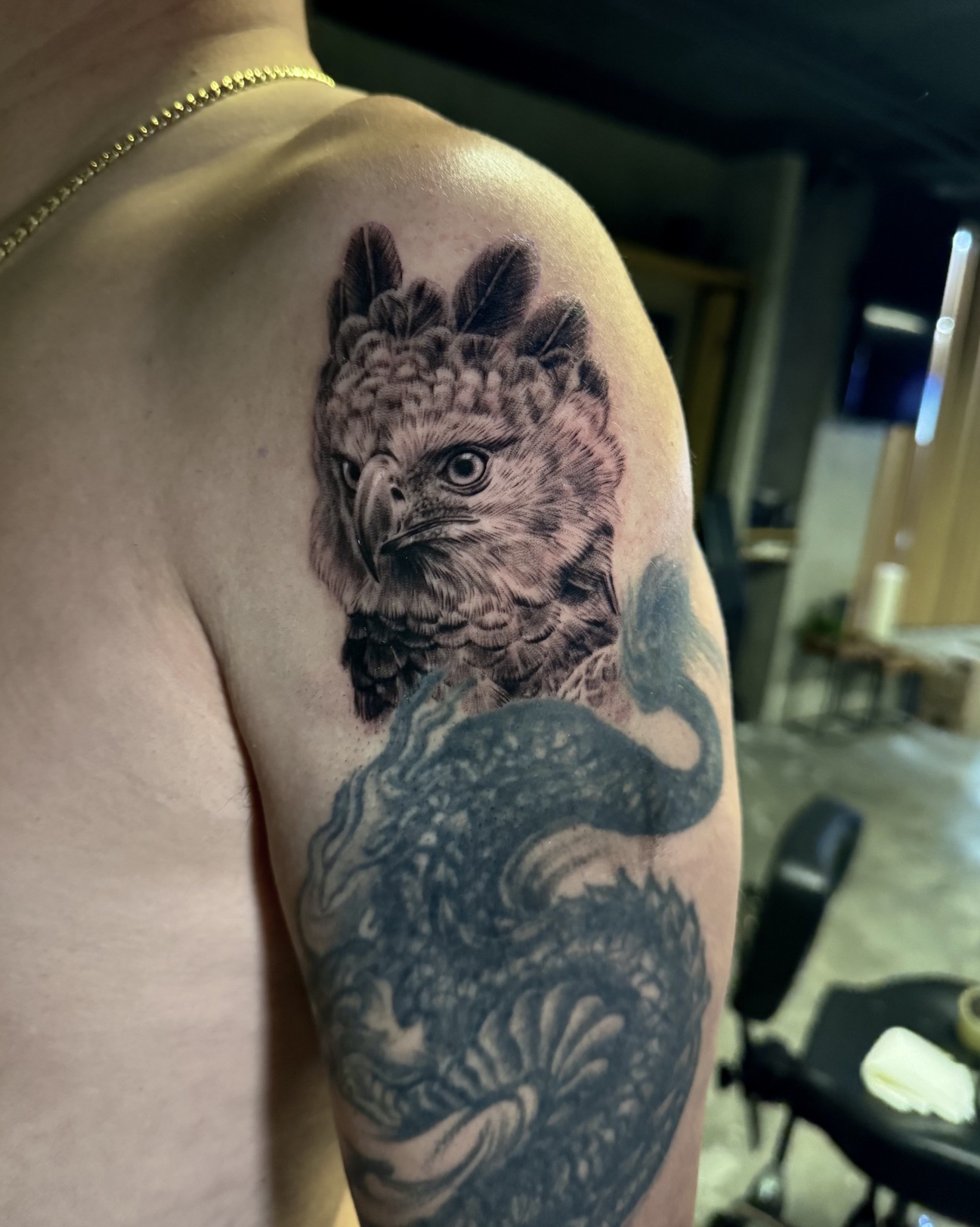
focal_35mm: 26
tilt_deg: -10.6
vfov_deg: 66.0
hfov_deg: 54.9
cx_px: 484
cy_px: 570
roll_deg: -7.1
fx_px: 943
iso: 1000
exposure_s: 1/40
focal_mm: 6.76
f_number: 1.78
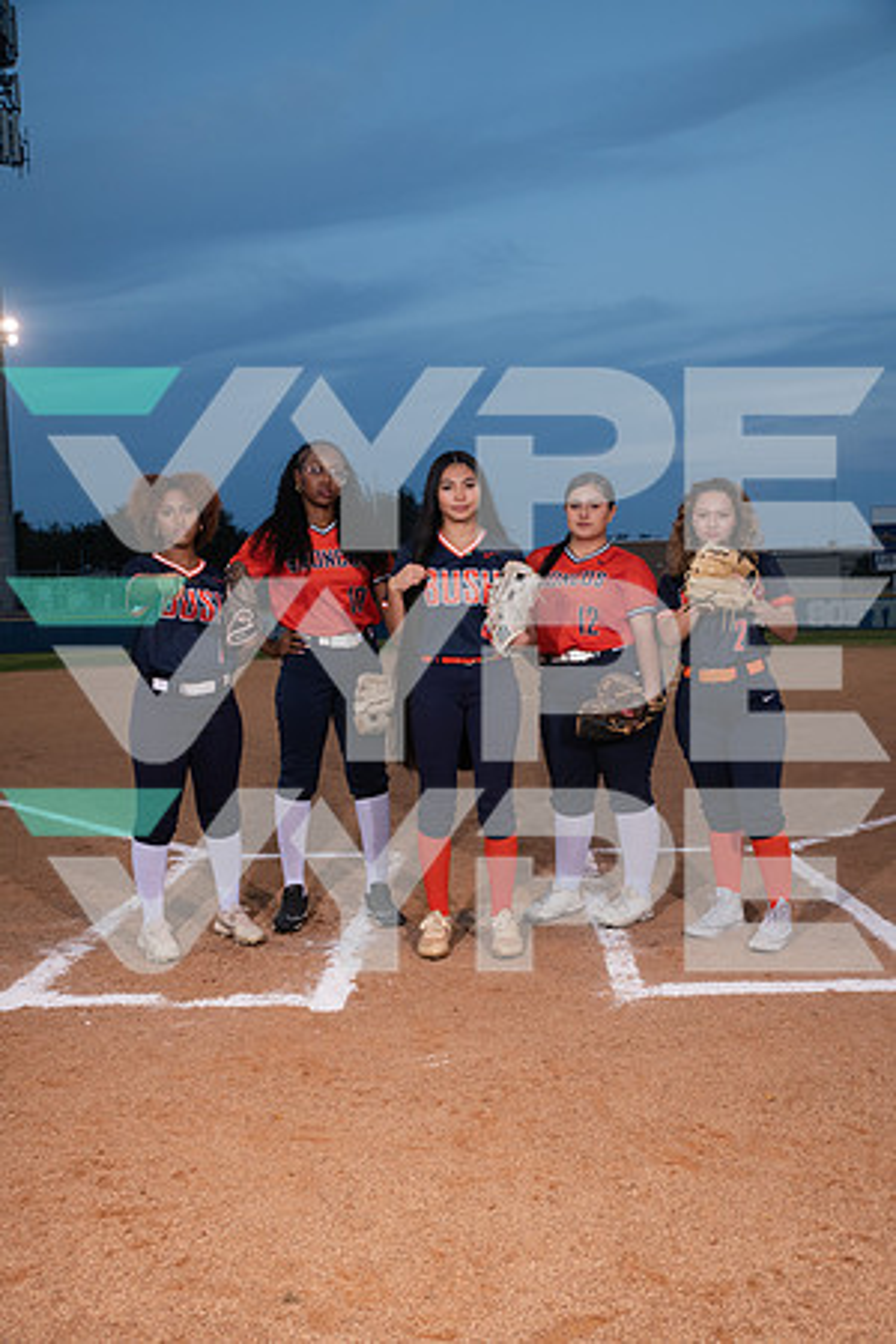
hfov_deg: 38.9
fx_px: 1269
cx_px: 448
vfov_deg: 55.8
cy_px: 672
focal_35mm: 34
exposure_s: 1/320
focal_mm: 34
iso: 500
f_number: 6.3
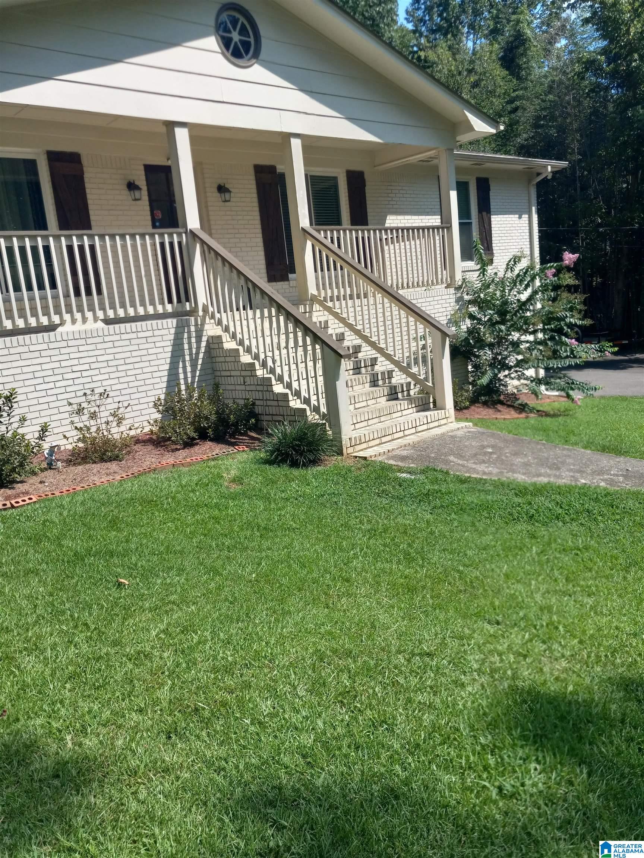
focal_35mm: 27
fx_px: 670
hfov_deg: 51.4
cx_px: 322
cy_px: 429
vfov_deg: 65.3
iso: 40
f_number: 1.8
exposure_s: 1/1391
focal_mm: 3.94
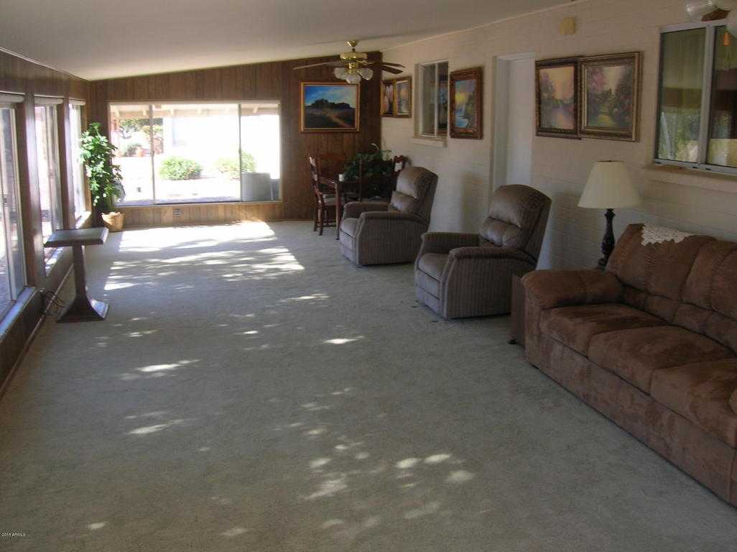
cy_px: 276
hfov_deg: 54.0
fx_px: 723
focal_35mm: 34
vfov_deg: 41.7
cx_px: 368
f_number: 4.9
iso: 50
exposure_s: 1/36
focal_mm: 5.7
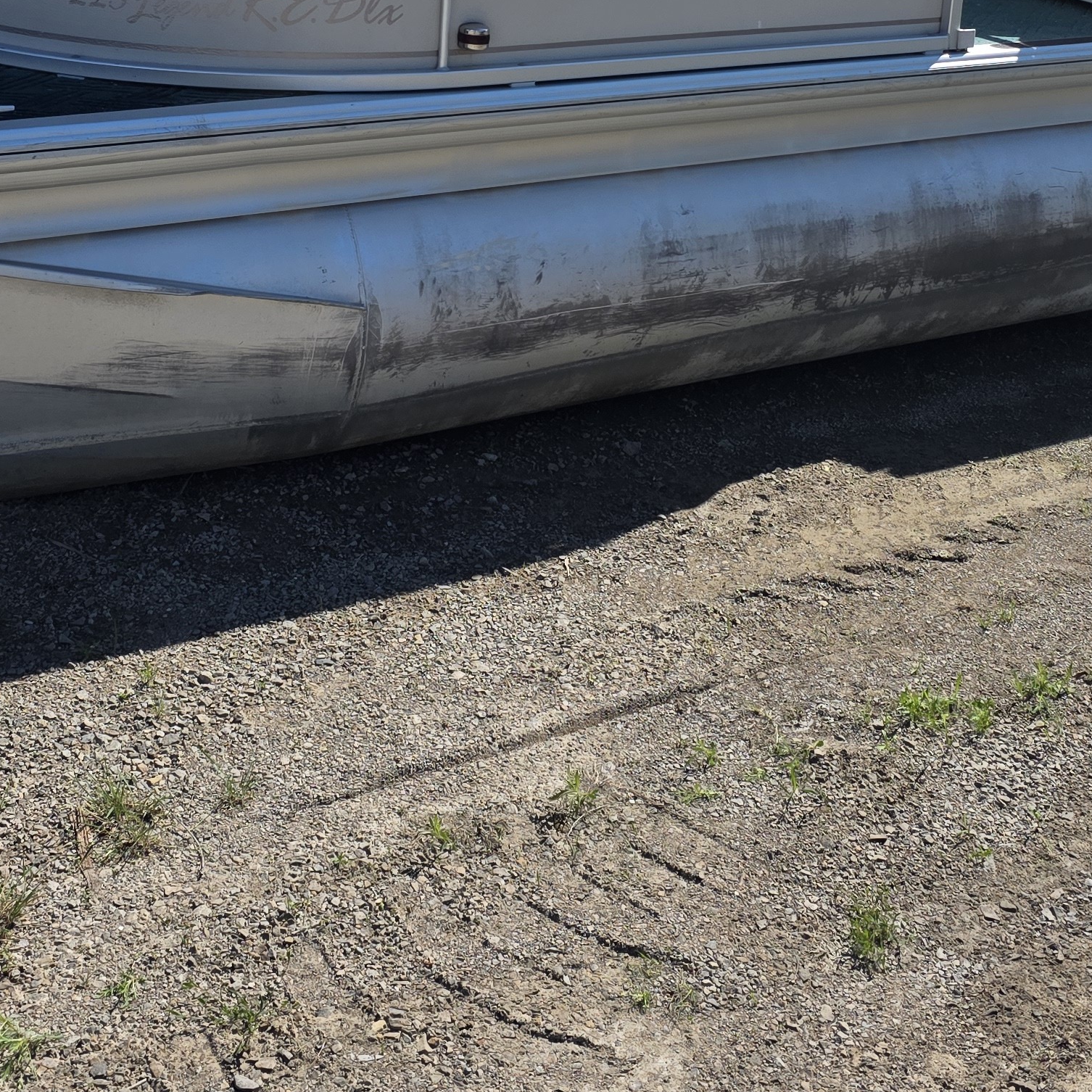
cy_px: 47
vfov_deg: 29.9
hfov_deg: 31.6
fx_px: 1927
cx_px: 539
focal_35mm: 54
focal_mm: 6.3
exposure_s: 1/6150
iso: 80
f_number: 1.7
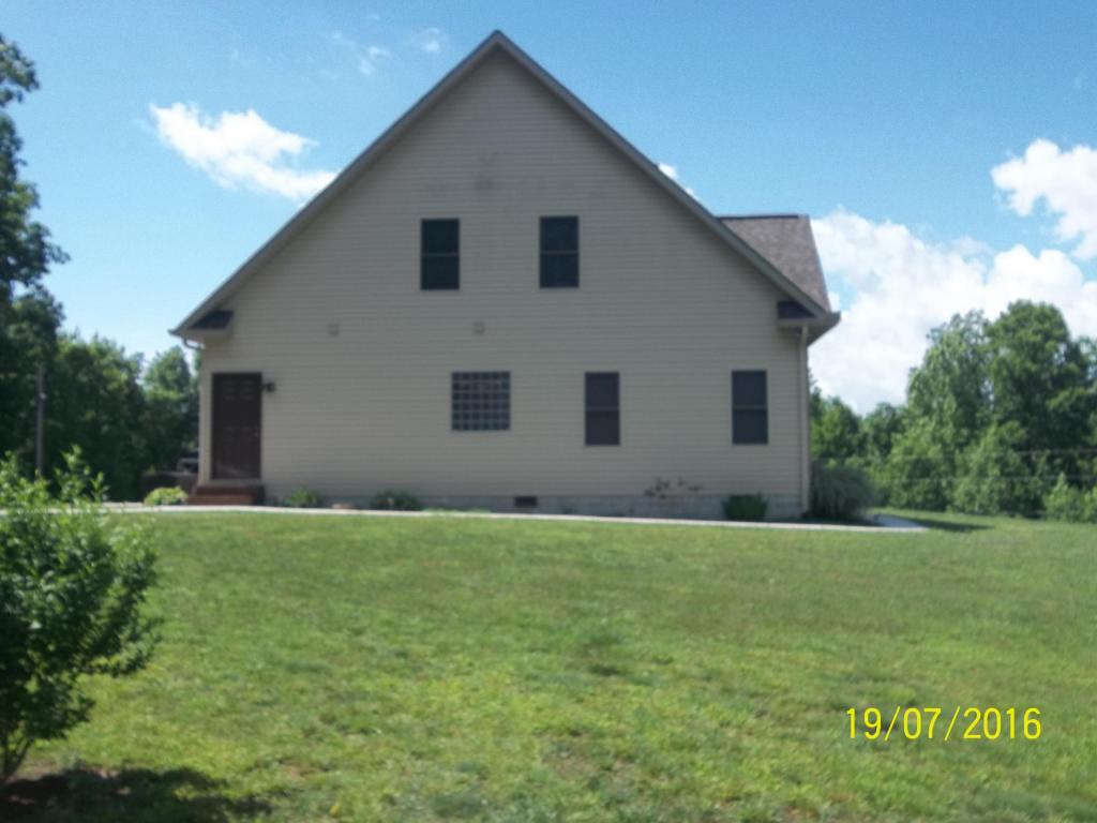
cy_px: 412
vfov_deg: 38.7
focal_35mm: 37
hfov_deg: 50.1
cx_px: 548
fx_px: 1173
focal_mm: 6.6
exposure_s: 1/100
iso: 80
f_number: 10.1
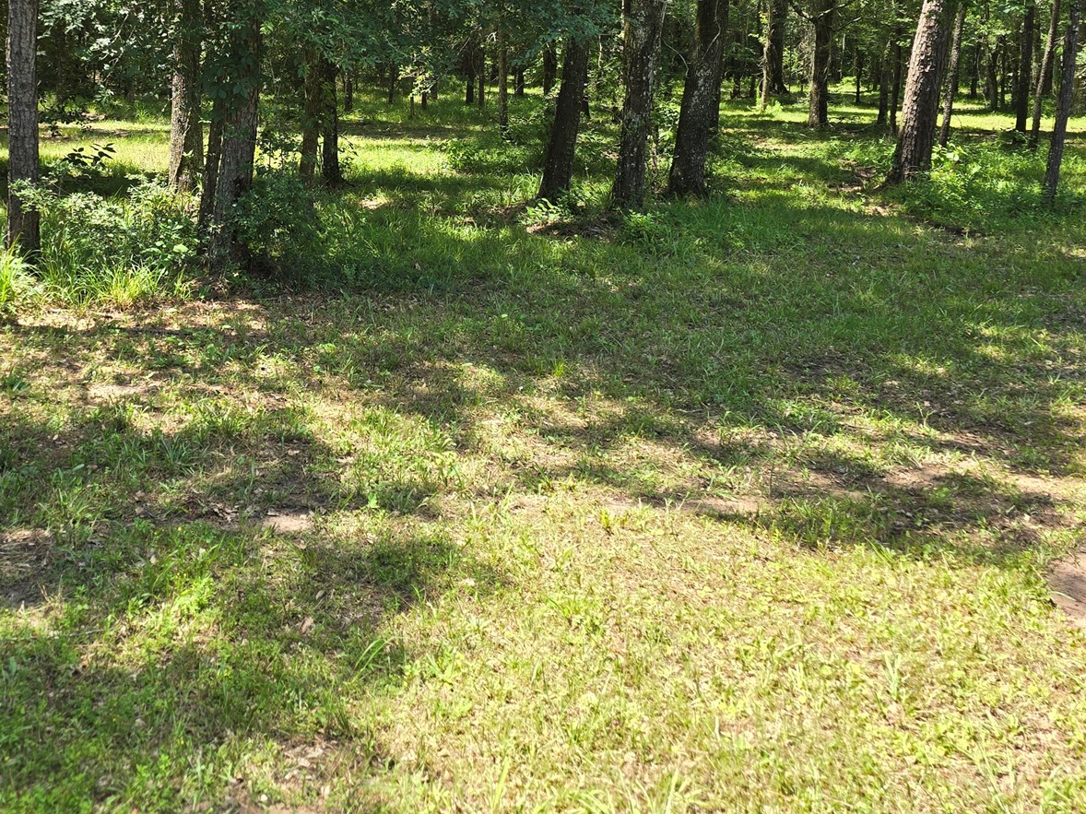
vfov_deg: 34.4
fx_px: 1255
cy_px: 120
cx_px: 324
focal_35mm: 40
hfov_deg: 45.7
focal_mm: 6.3
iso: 16
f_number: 1.7
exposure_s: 1/180
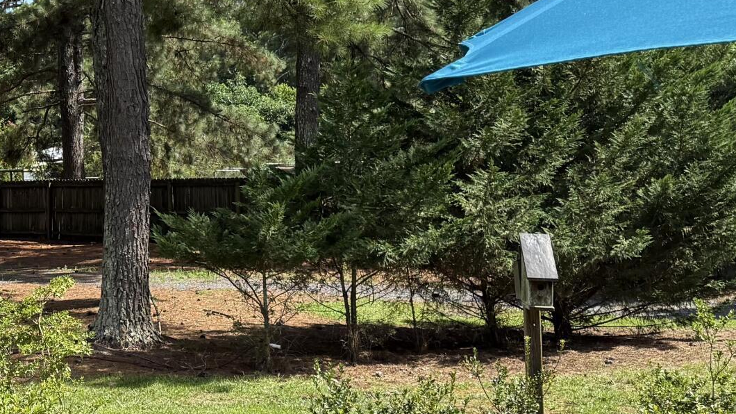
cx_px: -41
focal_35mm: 74
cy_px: 50
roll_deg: +1.1
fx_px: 1444
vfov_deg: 16.1
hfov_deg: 26.7
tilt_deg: +6.8
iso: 100
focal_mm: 6.76
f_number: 1.78
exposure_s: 1/2110
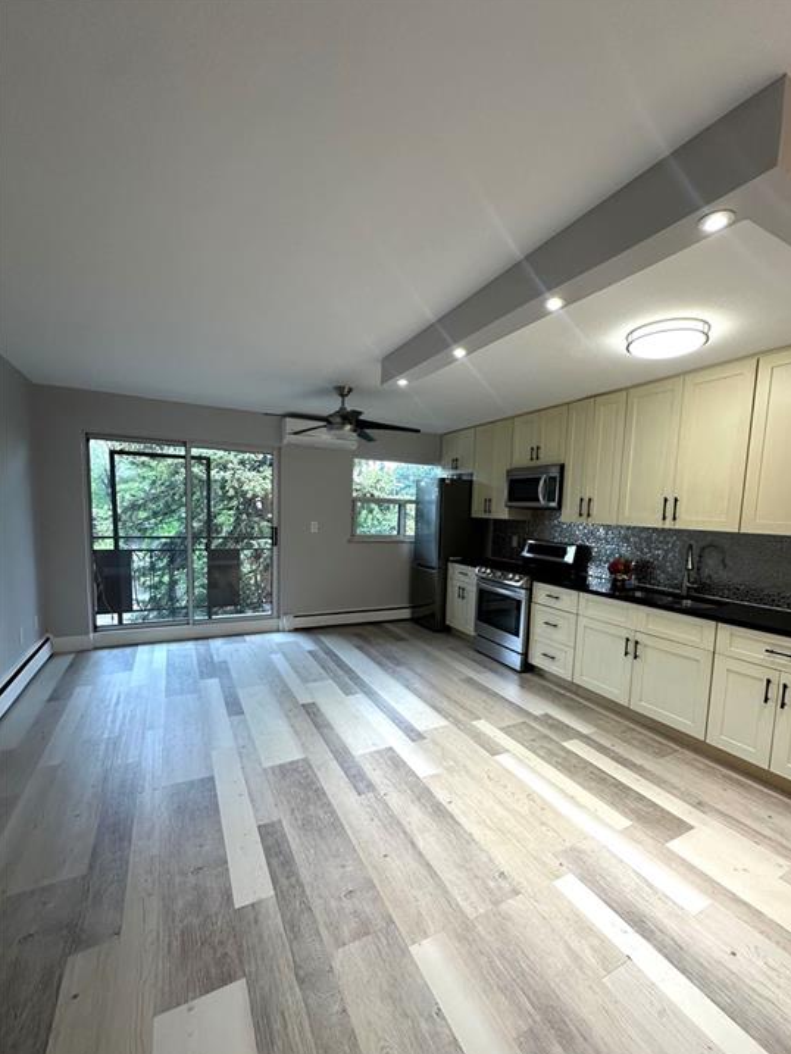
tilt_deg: -6.3
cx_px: 420
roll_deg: -3.0
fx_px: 457
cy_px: 557
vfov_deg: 98.1
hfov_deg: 81.7
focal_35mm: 15
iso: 160
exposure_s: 1/120
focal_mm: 2.22
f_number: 2.2
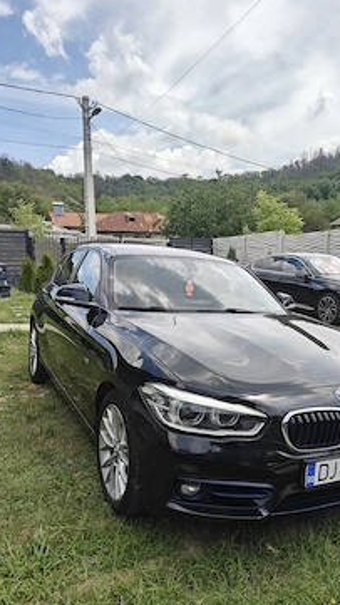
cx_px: 233
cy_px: 318
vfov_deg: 66.0
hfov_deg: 39.6
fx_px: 465
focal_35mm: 29
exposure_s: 1/2942
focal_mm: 5.59
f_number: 1.8
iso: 64
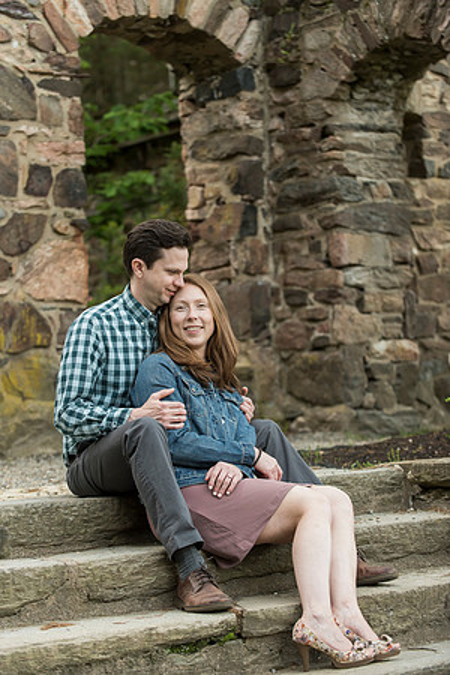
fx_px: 1837
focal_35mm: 98
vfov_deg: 20.8
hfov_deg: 14.0
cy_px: 338
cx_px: 225
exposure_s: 1/320
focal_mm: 98
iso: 1250
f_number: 4
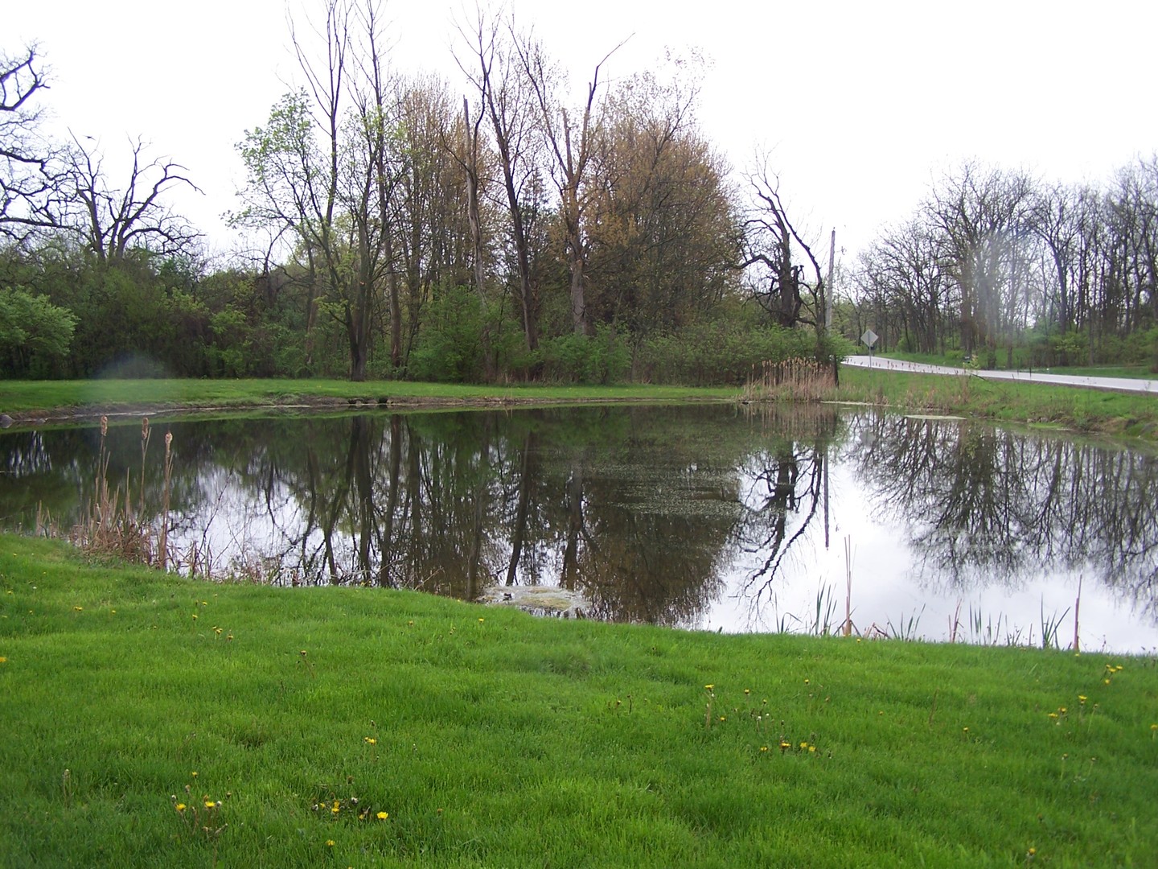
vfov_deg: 37.7
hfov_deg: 49.0
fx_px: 1271
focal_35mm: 38
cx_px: 579
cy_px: 434
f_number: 2.8
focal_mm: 6.3
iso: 80
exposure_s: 1/200
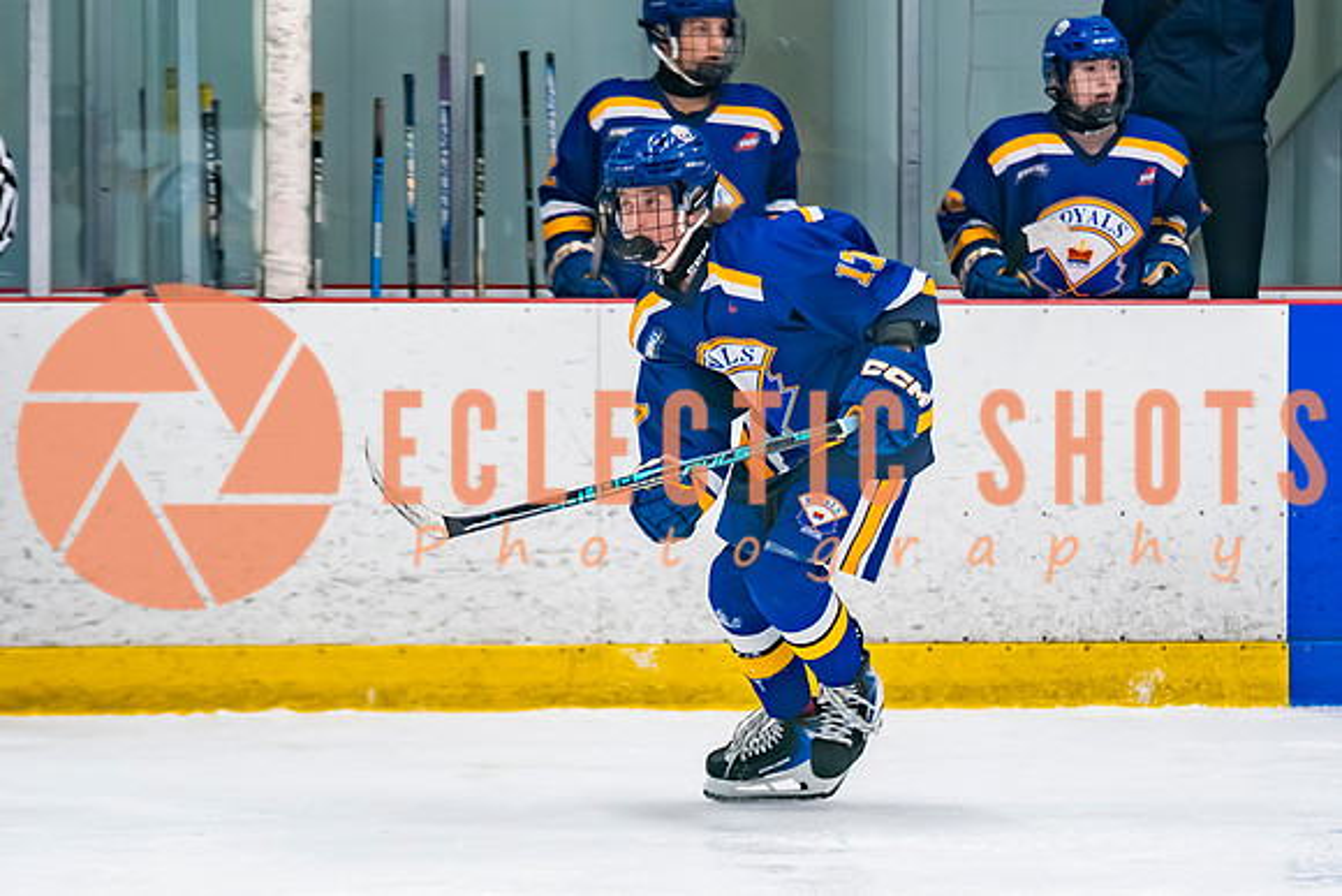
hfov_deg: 7.2
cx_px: 745
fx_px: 10628
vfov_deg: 4.8
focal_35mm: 285
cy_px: 569
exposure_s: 1/640
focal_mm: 135
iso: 1600
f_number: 2.8
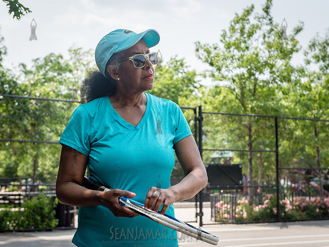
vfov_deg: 24.0
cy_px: 122
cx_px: 177
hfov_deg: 31.7
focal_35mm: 61
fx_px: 580
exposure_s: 1/800
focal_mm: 52
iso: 200
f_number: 4.5
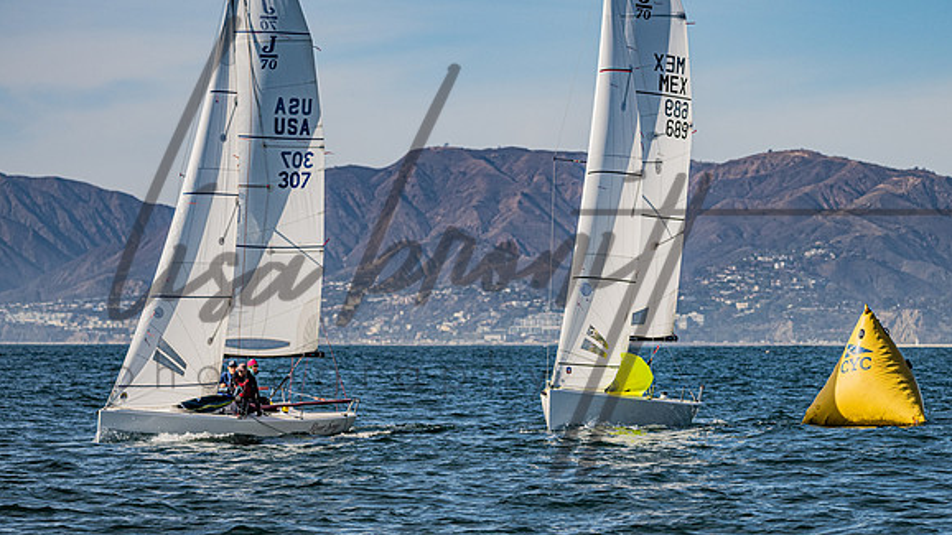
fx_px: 4771
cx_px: 562
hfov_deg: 11.4
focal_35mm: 189
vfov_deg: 6.4
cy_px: 329
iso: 320
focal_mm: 140
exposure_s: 1/3200
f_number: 5.6
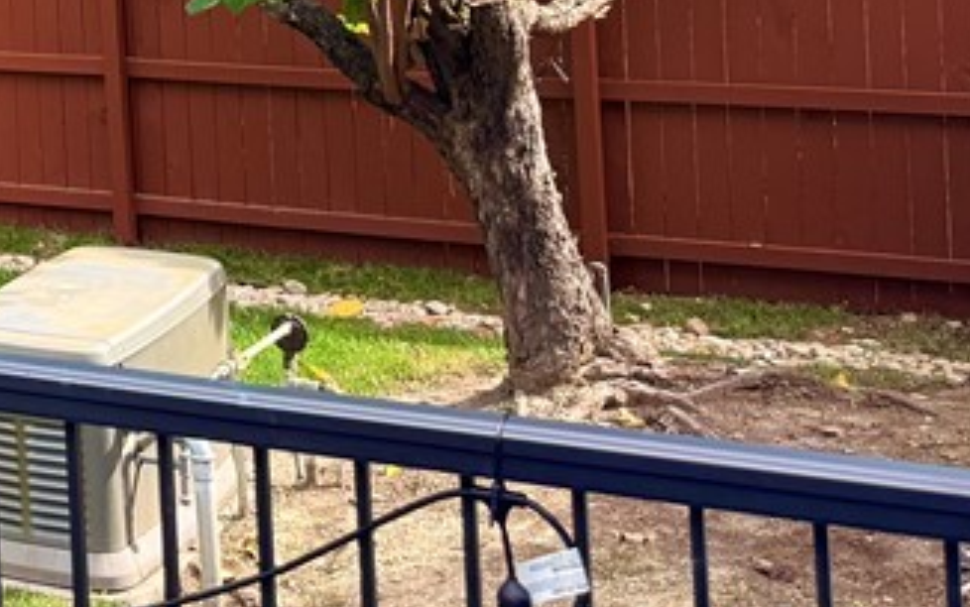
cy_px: -351
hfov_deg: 22.6
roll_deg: +2.8
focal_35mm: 80
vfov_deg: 14.9
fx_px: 2116
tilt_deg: +1.9
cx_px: -351
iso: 100
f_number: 1.78
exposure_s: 1/491
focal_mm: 6.76
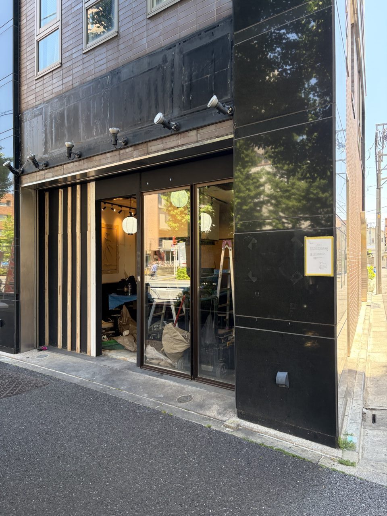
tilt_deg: +1.1
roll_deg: -0.2
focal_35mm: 26
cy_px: 258
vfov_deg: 67.3
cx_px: 194
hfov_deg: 53.1
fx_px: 388
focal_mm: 5.96
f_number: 1.6
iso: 100
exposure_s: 1/221
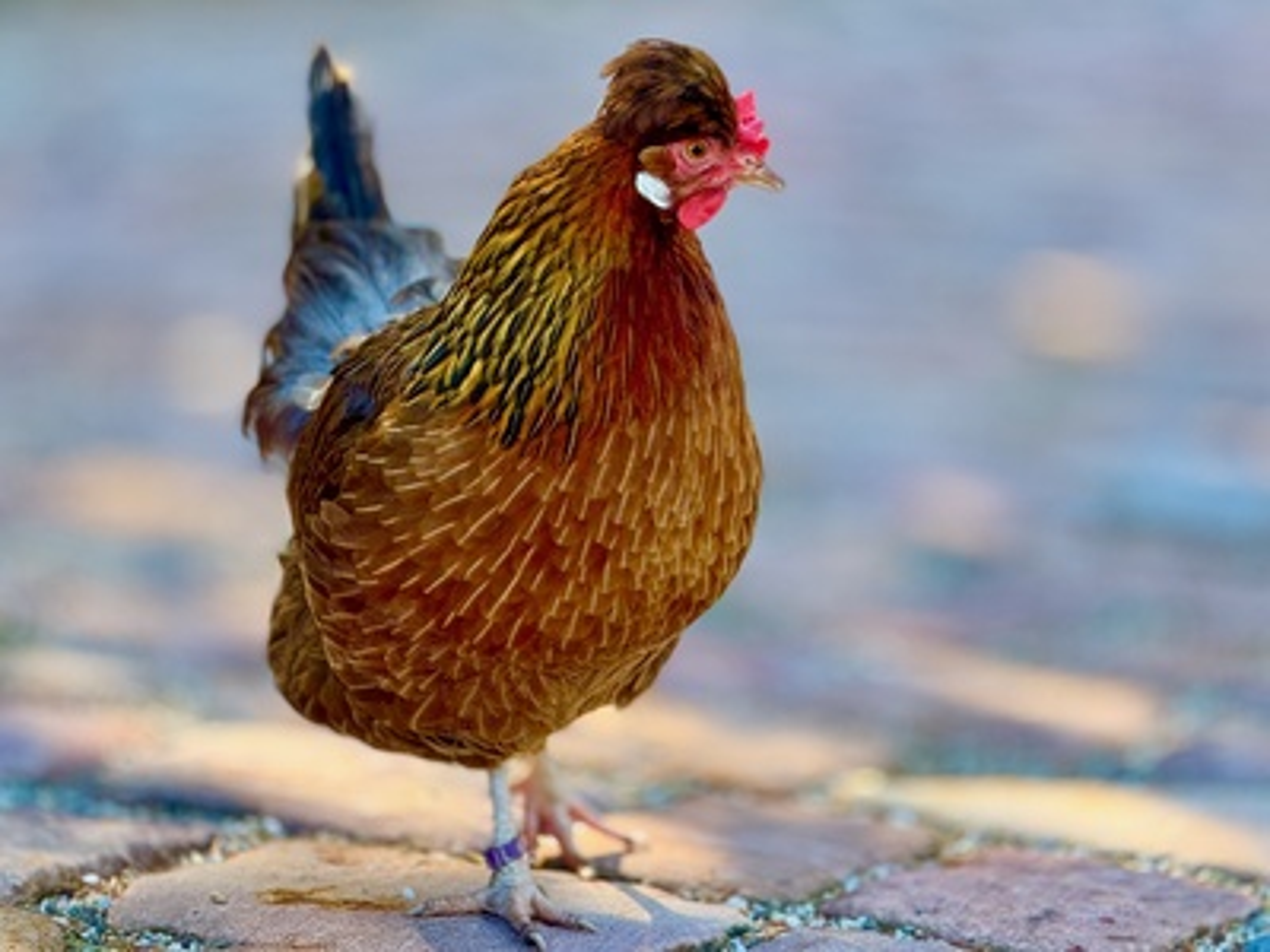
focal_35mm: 120
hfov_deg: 16.4
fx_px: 4403
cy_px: 476
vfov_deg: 12.3
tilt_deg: -12.6
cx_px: 635
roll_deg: +1.1
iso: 64
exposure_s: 1/99
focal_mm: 15.66
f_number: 2.8
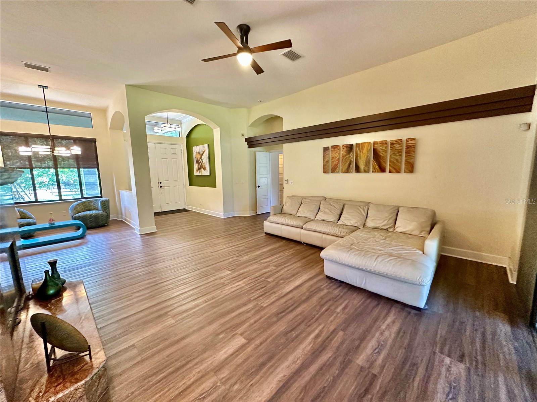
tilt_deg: -7.9
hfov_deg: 102.1
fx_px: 217
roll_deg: +0.9
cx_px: 268
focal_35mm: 14
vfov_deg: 85.7
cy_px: 201
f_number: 2.2
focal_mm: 2.22
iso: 500
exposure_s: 1/60
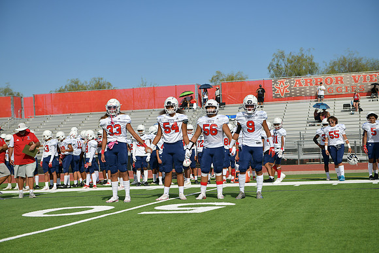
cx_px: 190
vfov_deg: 19.5
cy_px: 126
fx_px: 737
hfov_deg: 28.8
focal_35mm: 70
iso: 80
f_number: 3.5
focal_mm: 70
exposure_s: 1/2000
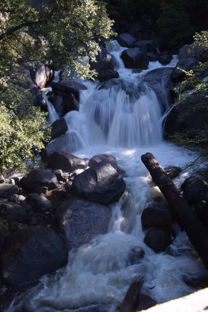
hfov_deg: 43.6
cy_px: 156
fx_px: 260
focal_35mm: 30
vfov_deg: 61.9
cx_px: 104
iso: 100
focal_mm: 20
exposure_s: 1/8
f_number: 16
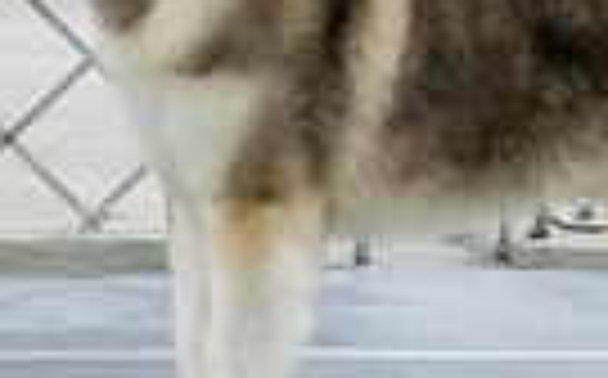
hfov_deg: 5.9
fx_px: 5908
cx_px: 110
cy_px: -230
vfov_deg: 3.6
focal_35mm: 357
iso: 6400
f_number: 3.2
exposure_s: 1/320
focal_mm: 70
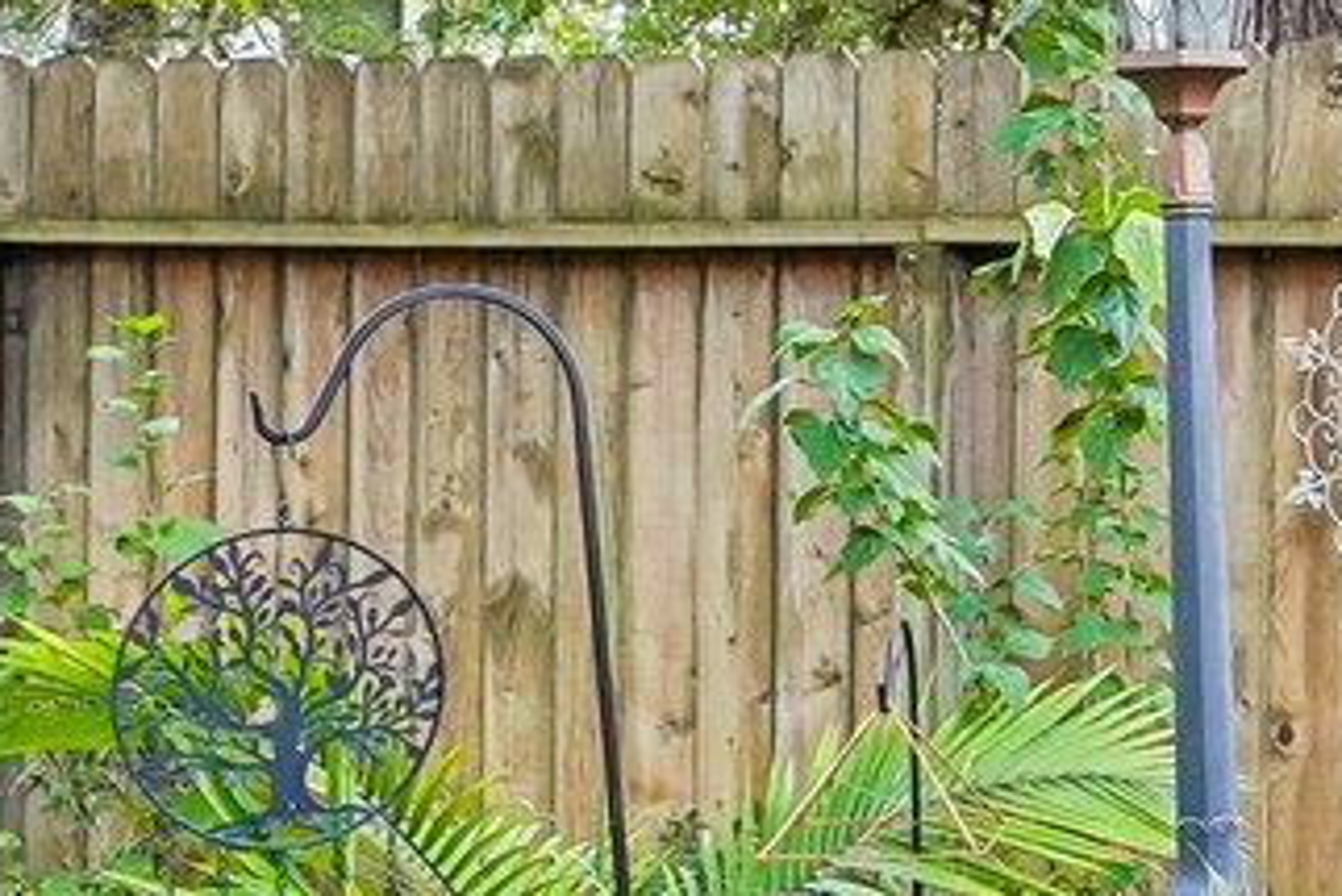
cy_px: 473
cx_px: 1625
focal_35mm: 89
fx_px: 3319
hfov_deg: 21.2
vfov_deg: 15.4
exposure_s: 1/50
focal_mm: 14
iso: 500
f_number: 8
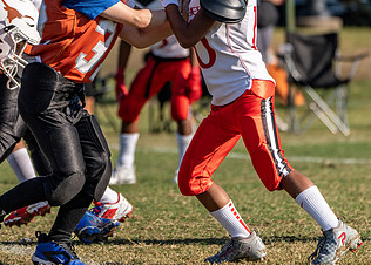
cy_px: 60
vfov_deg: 3.0
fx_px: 5028
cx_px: 102
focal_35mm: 477
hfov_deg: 4.2
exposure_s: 1/2500
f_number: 5.6
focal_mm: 238
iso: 320
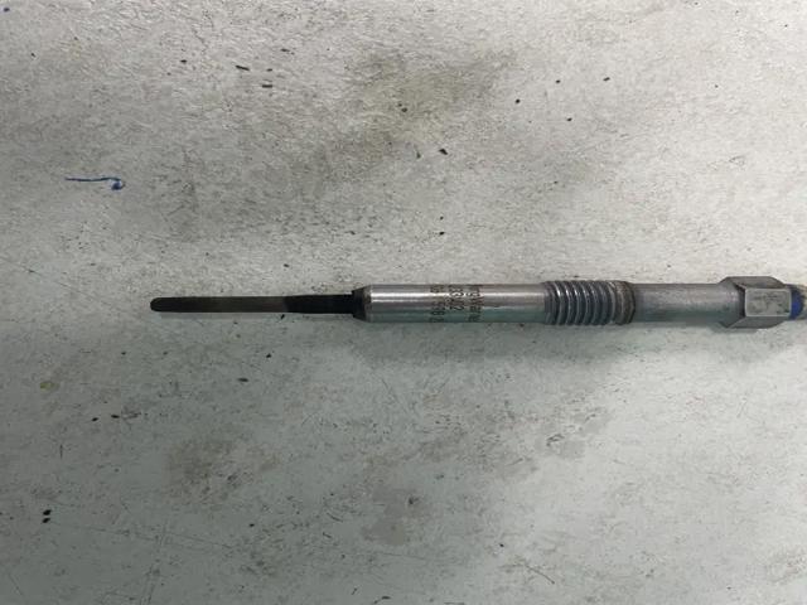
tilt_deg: -86.5
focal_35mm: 26
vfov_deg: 53.1
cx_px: 404
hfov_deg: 67.3
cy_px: 302
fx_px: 606
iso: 64
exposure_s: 1/50
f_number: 1.6
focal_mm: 4.2
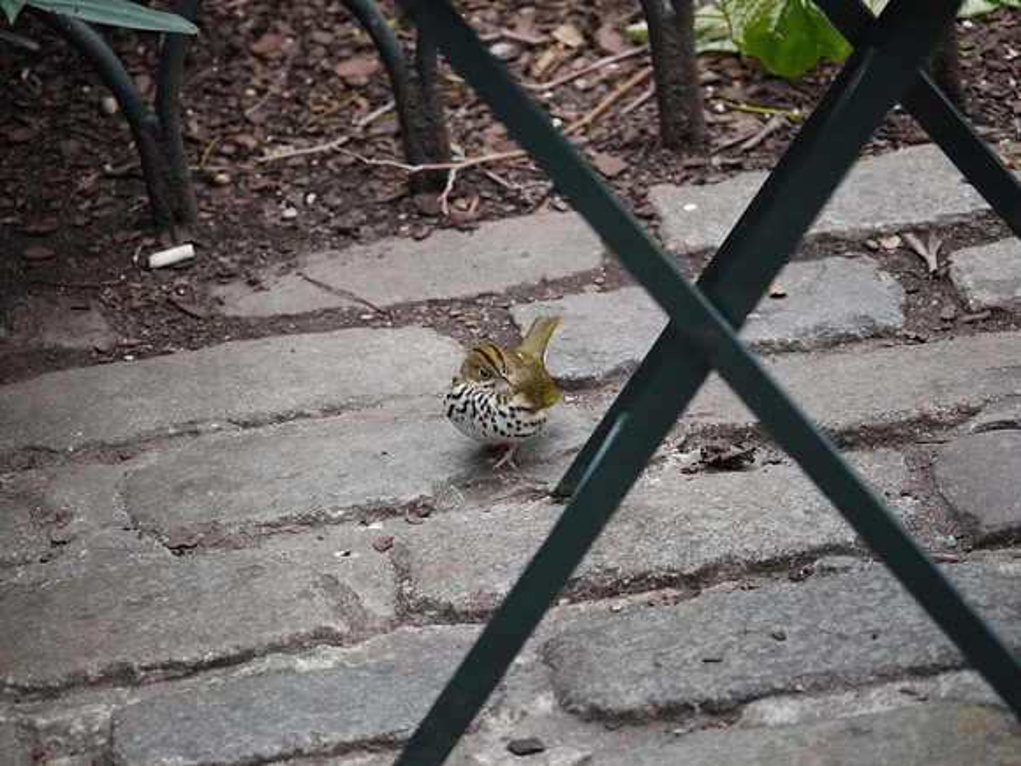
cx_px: 510
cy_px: 383
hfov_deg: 9.9
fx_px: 5899
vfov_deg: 7.4
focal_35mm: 200
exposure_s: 1/160
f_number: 4
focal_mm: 100
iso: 1000
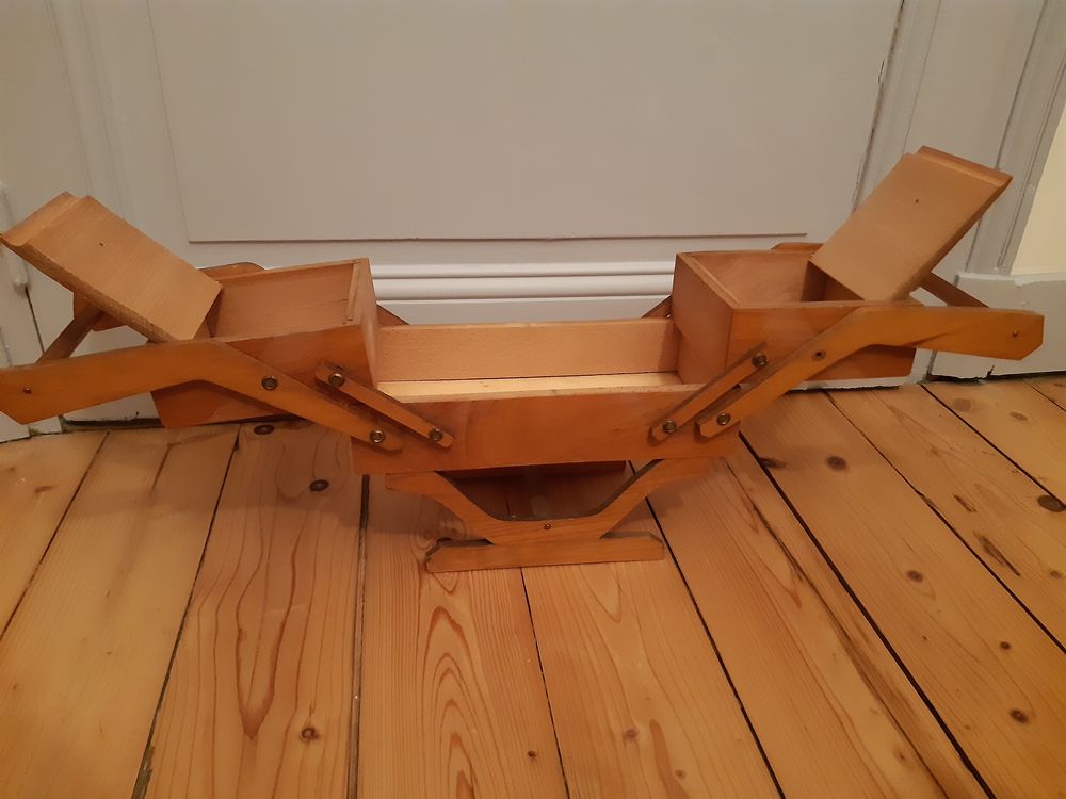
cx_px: 533
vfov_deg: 53.1
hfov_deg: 67.3
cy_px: 400
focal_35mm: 26
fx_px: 801
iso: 640
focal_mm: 3.92
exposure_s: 1/20
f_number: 1.7
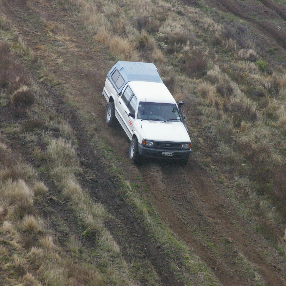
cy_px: 143
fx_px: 5384
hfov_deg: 3.0
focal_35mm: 576
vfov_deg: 3.0
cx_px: 152
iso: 1600
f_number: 11
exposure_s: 1/1000
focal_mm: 300
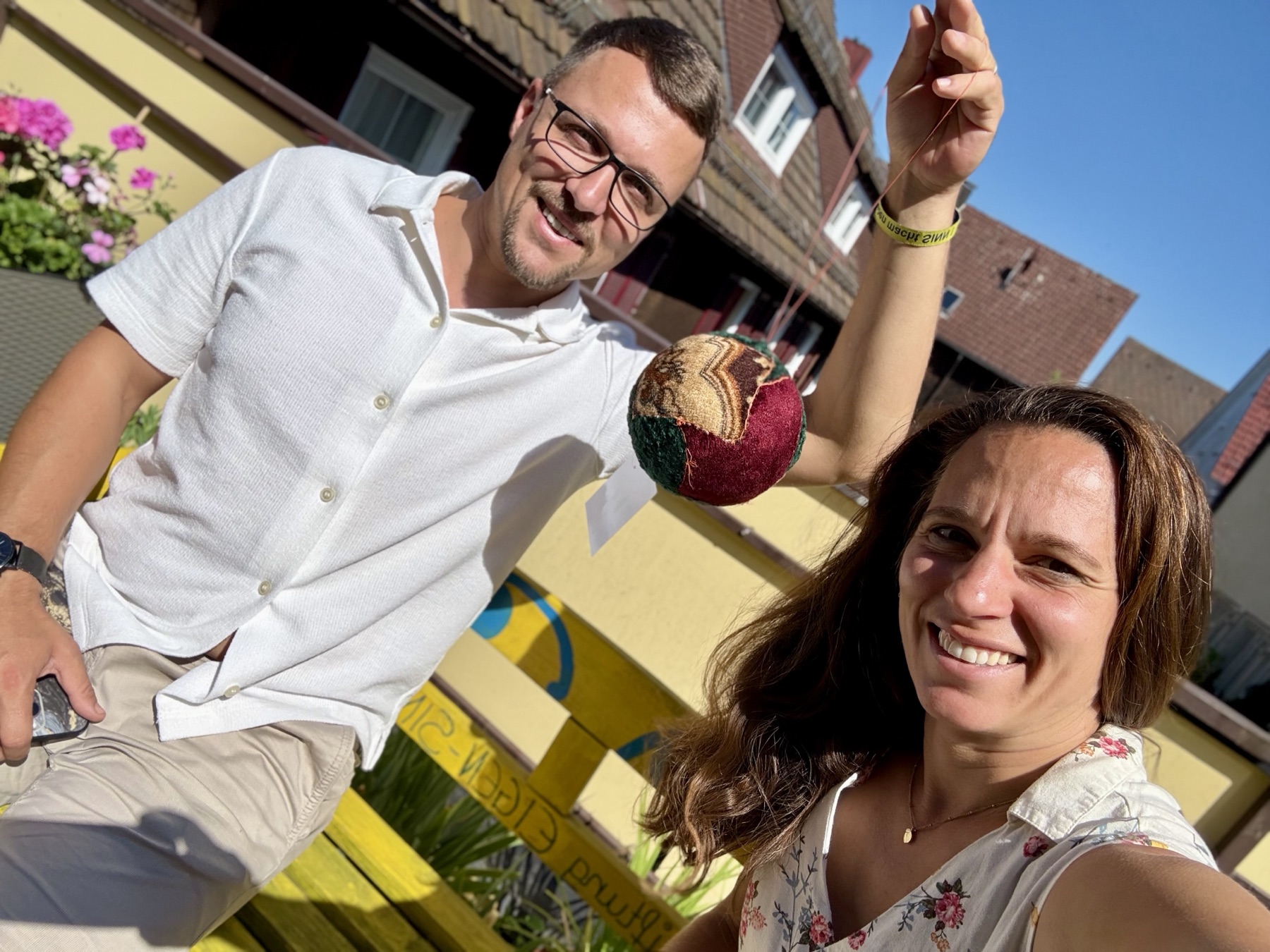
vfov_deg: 58.9
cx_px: 635
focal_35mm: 23
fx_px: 844
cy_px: 476
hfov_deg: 73.9
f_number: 1.9
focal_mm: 2.69
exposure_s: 1/1859
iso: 32
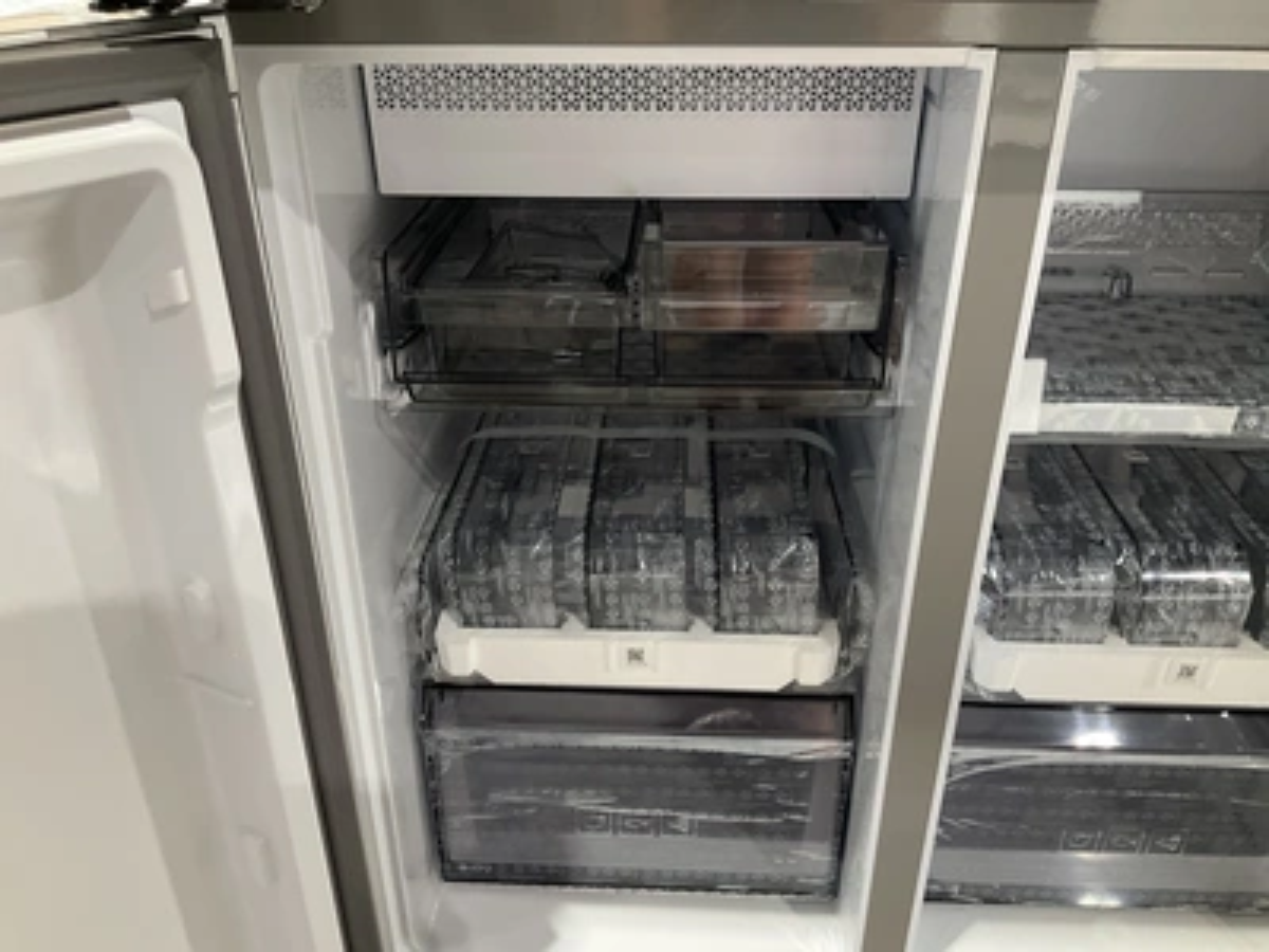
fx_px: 1063
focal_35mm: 29
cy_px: 476
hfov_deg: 61.7
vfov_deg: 48.2
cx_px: 634
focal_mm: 3
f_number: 1.8
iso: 160
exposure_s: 1/60
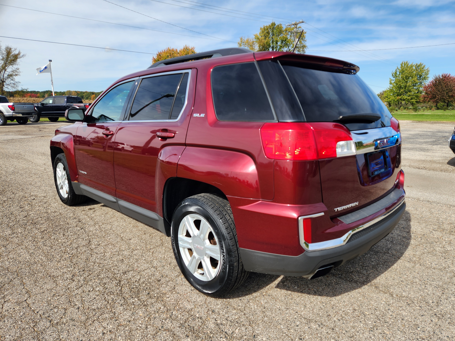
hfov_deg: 73.9
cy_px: 170
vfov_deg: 58.9
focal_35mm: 23
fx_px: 302
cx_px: 228
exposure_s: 1/1176
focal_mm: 5.4
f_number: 1.8
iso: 20
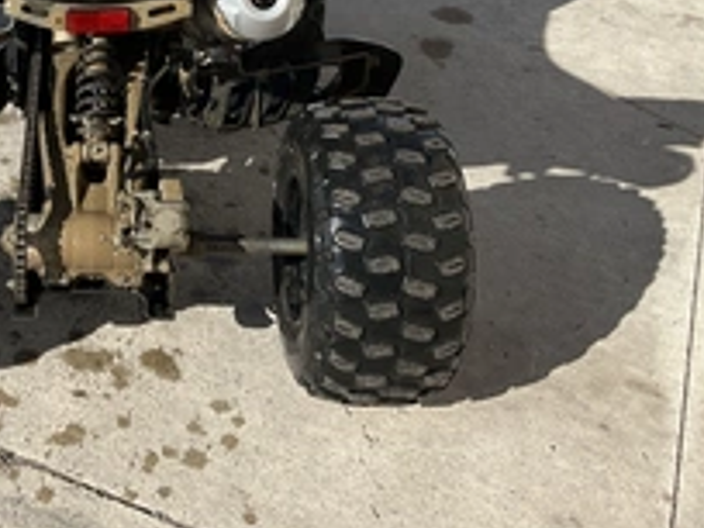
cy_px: 35
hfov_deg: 32.5
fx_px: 1159
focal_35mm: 57
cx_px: 107
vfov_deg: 24.8
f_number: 1.8
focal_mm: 3
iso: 25
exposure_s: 1/1377
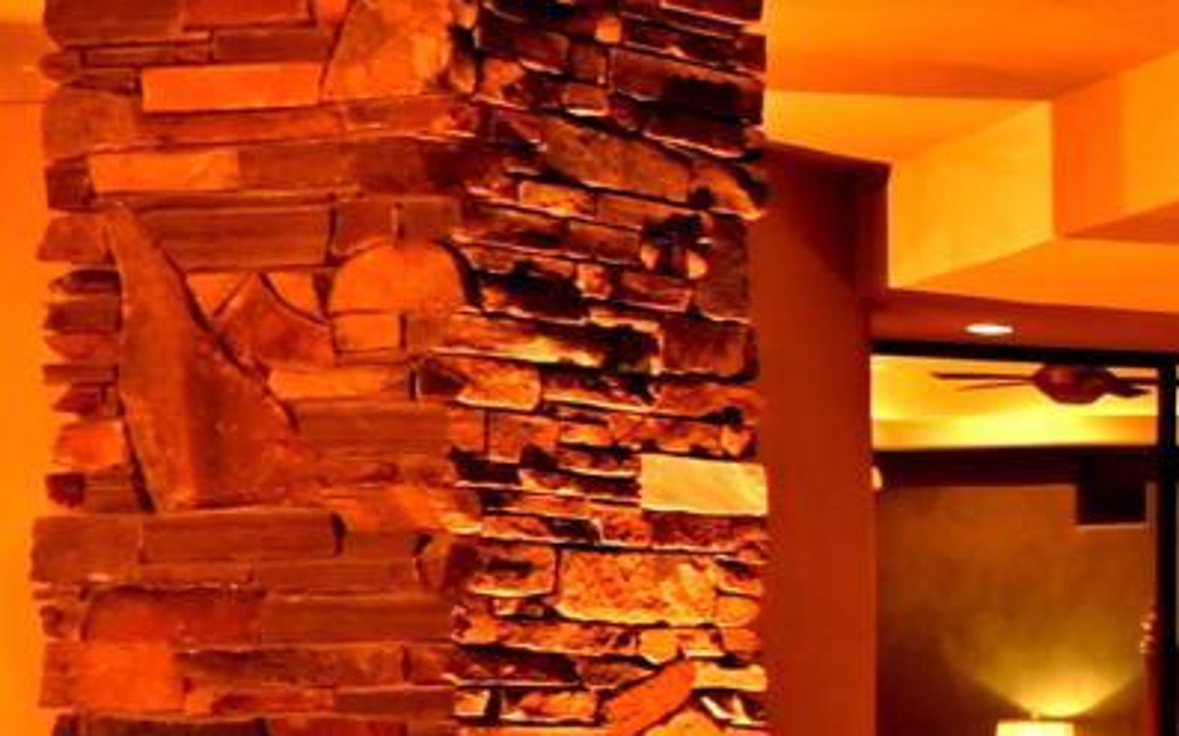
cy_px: 291
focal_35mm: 131
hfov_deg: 10.6
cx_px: 3599
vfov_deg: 10.0
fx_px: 4209
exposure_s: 1.6
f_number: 9
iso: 100
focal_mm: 17
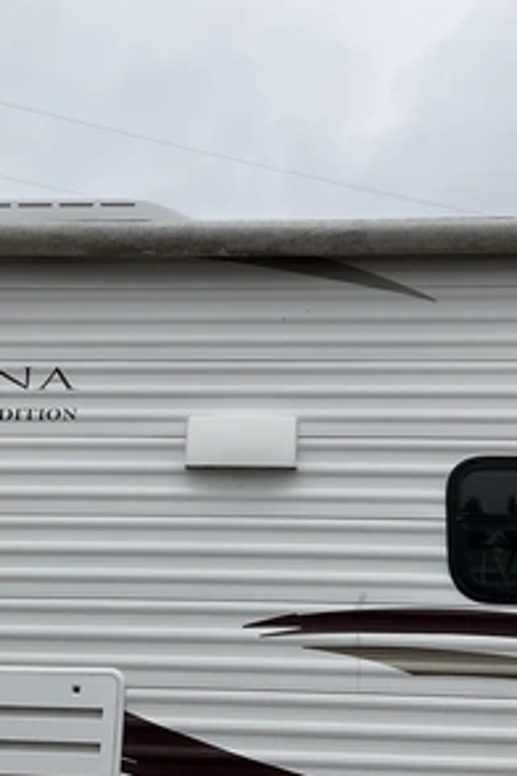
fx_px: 883
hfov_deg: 32.6
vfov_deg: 47.4
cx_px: 274
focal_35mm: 41
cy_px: 383
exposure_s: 1/1451
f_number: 1.8
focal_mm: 3
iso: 25
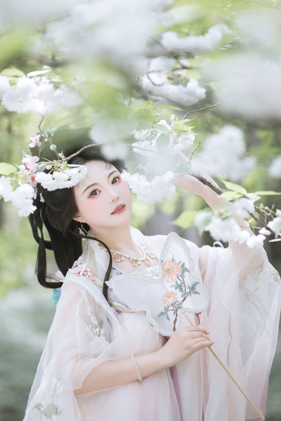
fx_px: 995
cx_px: 140
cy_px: 210
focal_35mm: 85
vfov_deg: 23.9
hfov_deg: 16.1
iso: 100
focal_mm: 85
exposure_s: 1/640
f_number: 1.8
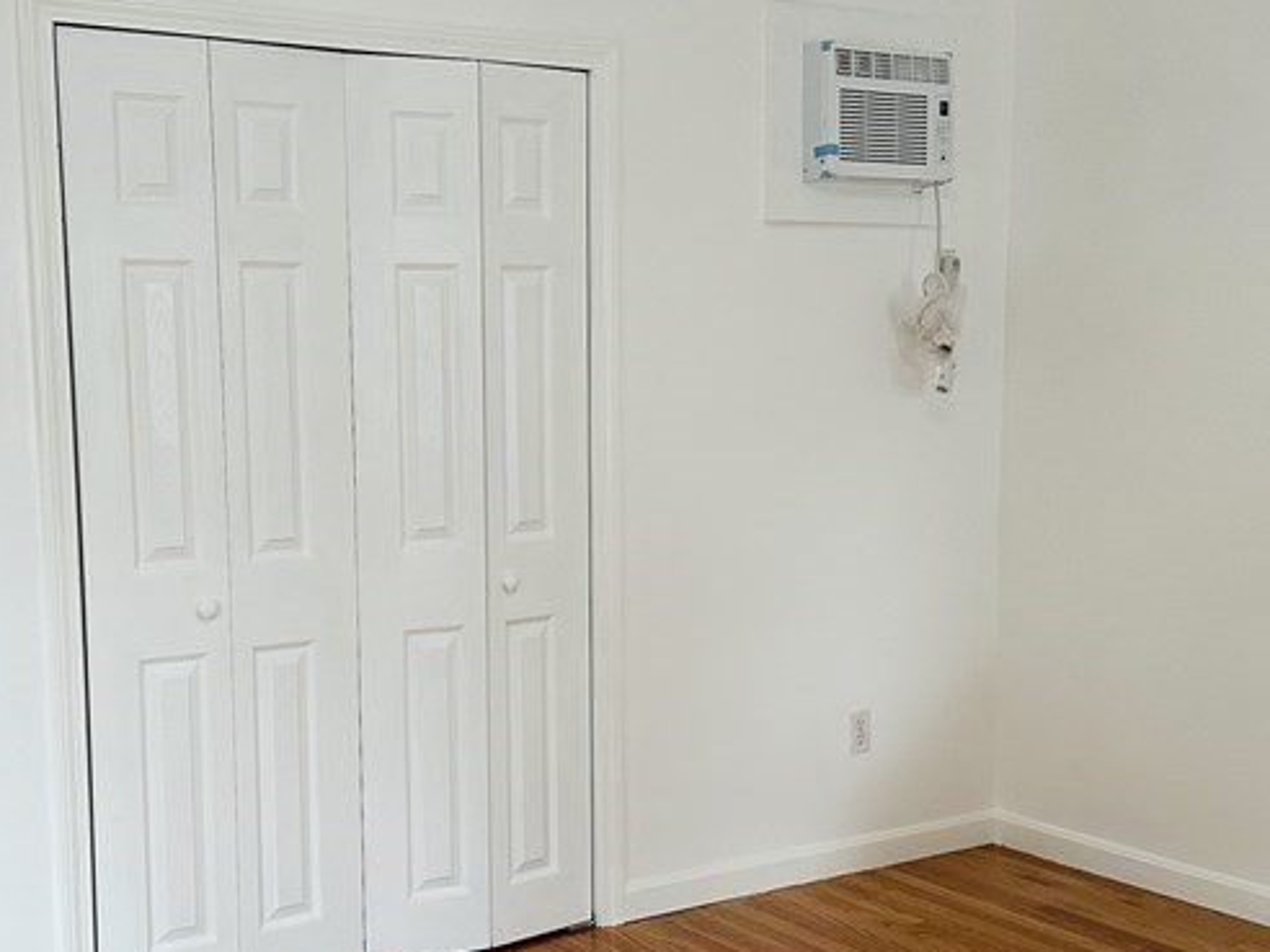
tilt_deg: -7.7
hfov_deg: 38.1
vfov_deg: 29.0
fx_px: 1834
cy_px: 575
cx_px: 527
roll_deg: +1.0
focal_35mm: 50
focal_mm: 6.86
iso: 250
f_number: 1.78
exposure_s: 1/103
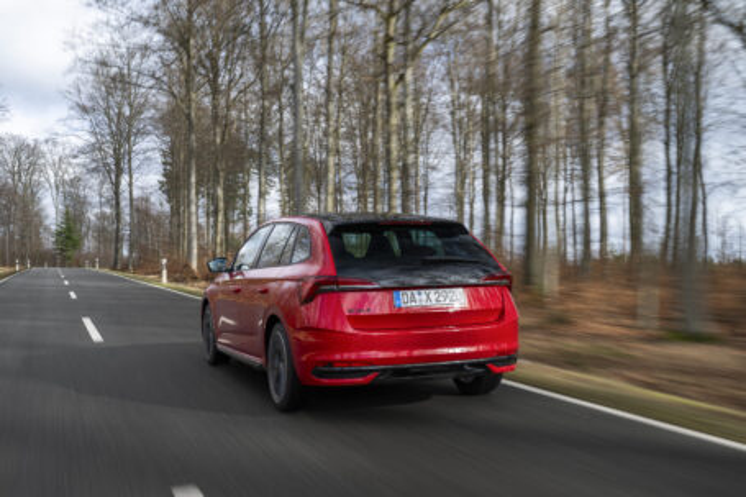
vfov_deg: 35.0
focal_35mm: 38
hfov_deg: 50.7
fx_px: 787
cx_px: 373
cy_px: 248
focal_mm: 38
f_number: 10
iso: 32
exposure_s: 1/20
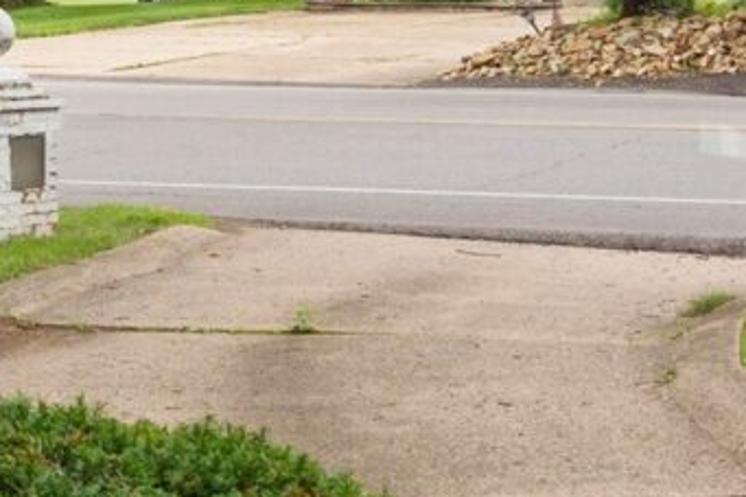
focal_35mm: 122
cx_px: 46
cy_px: -62
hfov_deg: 16.5
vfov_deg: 11.1
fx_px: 2527
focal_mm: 35
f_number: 8
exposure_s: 1/50
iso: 400
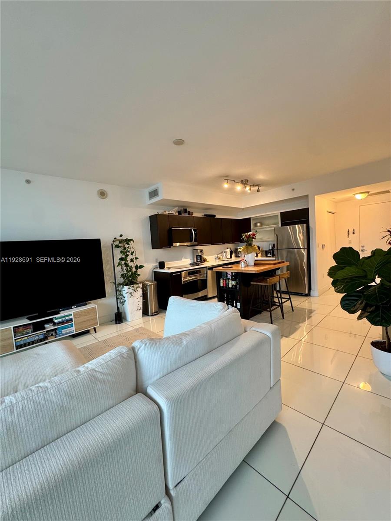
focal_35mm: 14
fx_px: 211
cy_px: 260
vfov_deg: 102.1
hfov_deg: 85.7
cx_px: 196
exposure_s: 1/60
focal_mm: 2.22
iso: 200
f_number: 2.2
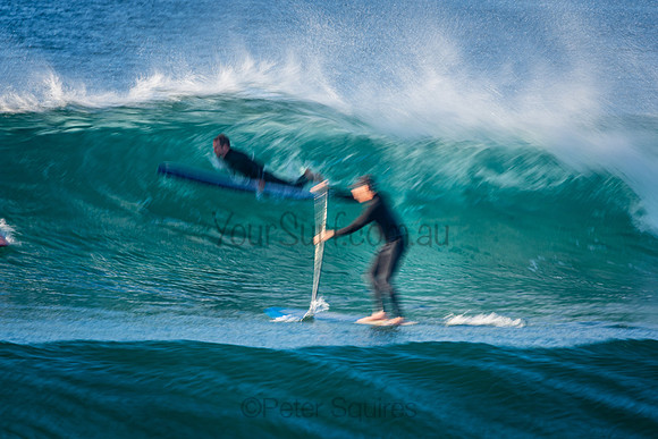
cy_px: 220
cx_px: 329
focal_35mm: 750
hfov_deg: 2.7
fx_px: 13711
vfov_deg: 1.8
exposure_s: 1/20
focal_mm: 500
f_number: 18
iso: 100
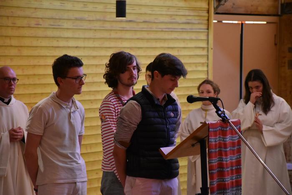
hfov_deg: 12.2
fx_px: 1363
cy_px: 98
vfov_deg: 8.2
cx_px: 146
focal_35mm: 168
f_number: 5.6
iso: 4500
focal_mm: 112
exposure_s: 1/60
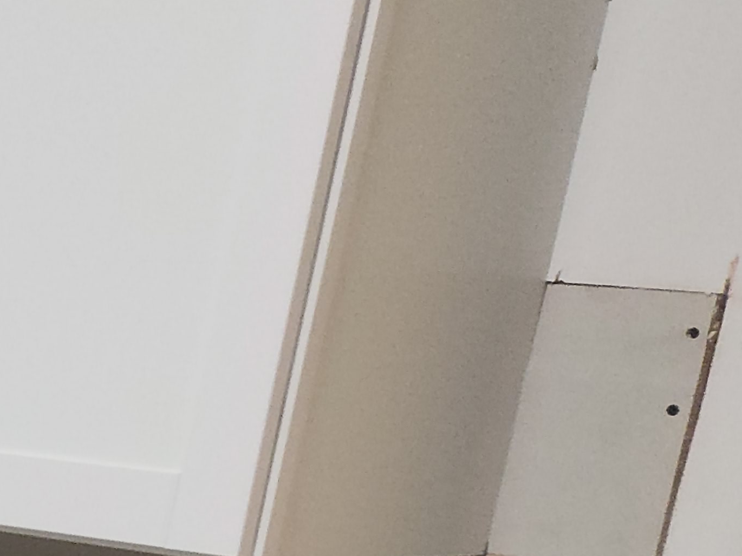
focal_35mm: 137
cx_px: -1346
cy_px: 978
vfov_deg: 10.2
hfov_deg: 10.8
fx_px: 2936
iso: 64
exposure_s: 1/60
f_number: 1.8
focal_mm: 5.4
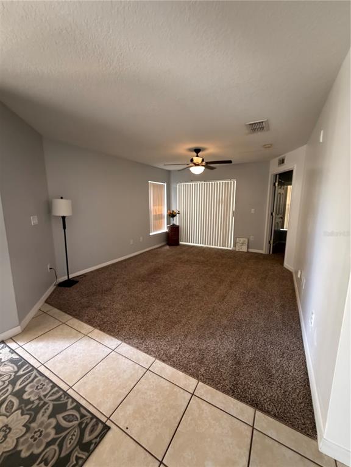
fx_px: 189
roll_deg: +0.7
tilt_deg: -10.1
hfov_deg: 85.7
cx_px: 176
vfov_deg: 102.1
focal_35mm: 14
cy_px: 234
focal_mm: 2.22
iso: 800
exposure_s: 1/60
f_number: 2.2
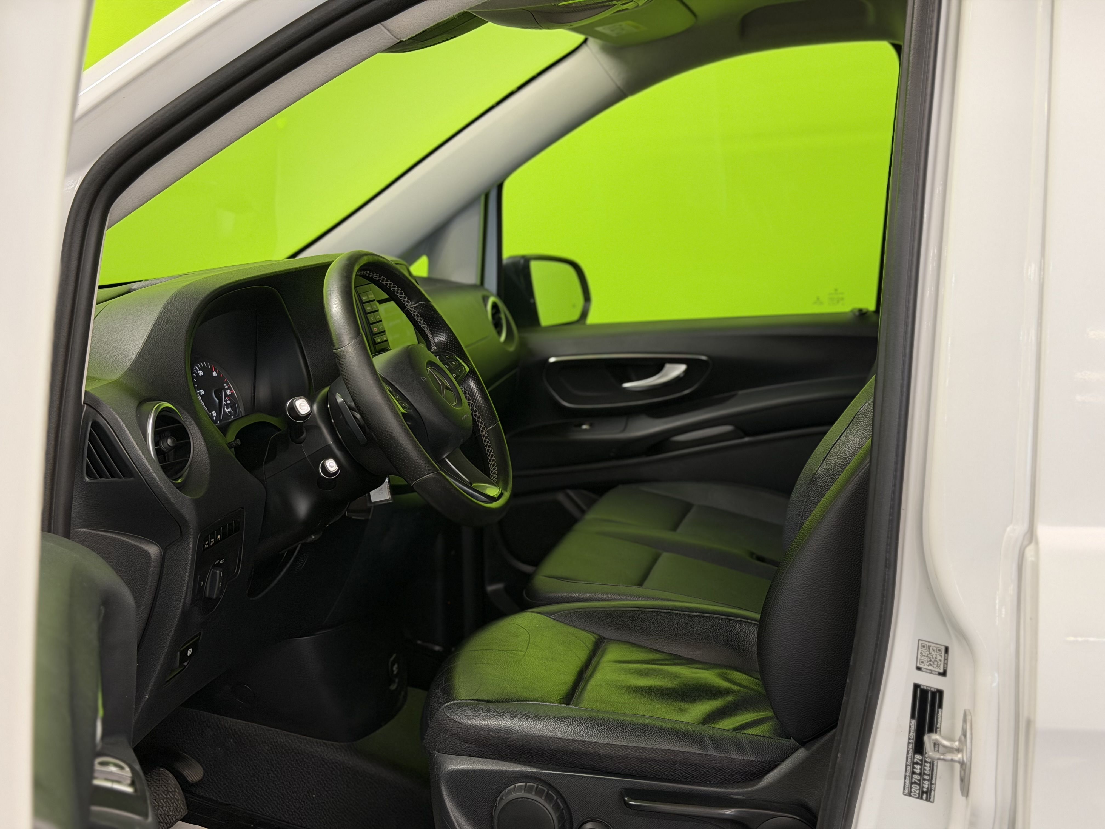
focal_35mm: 48
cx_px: 552
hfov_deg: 39.7
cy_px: 414
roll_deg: -0.2
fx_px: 1532
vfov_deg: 30.3
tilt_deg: -9.6
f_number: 1.78
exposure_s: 1/60
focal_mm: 6.76
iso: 200
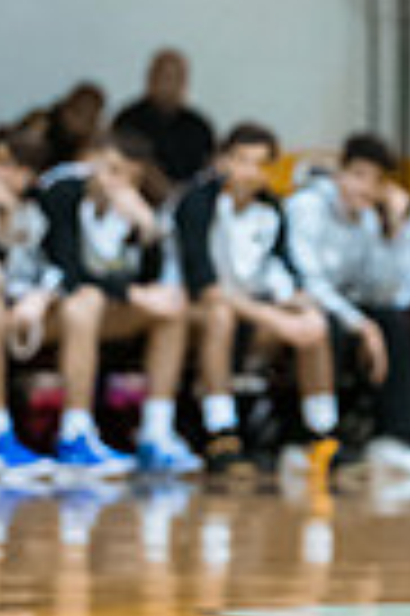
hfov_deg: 2.6
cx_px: 626
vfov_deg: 4.0
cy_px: 135
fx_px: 8888
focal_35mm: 519
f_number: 2.8
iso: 3200
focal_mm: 105
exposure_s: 1/400
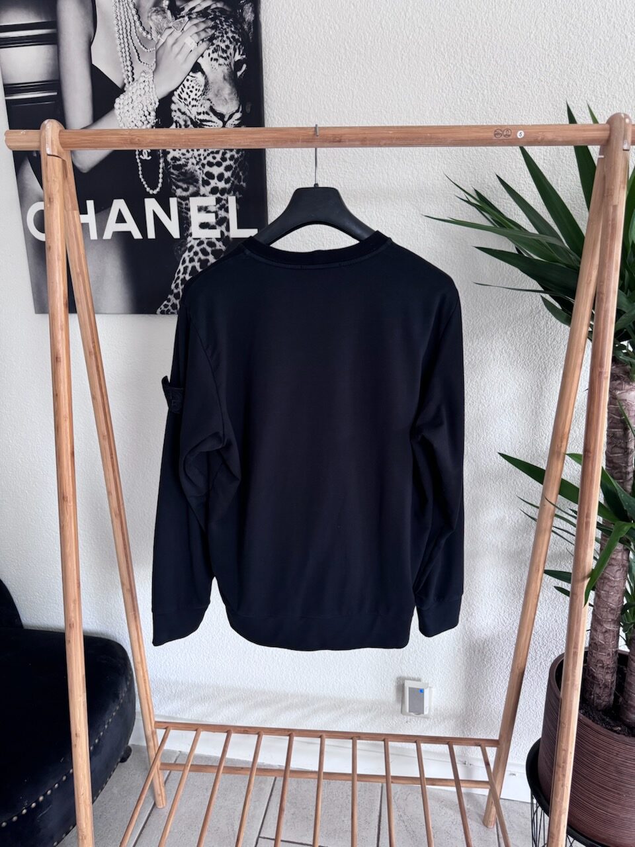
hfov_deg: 56.8
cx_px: 318
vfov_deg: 71.6
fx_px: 587
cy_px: 424
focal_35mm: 24
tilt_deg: -16.1
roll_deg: -0.4
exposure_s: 1/60
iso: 250
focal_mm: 6.76
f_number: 1.78
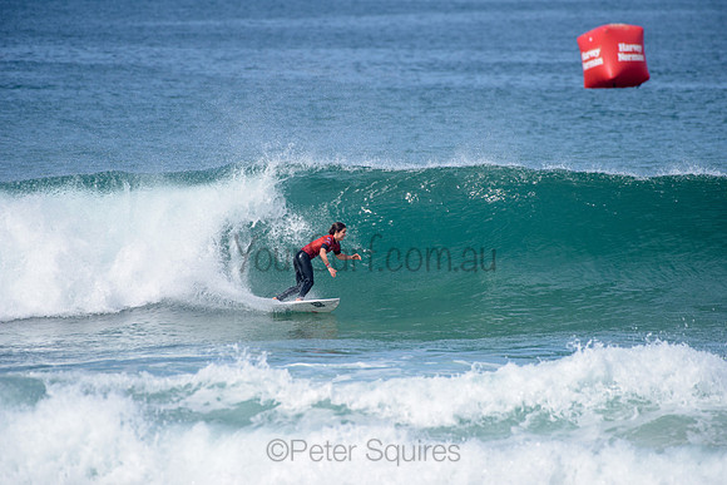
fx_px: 10099
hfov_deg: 4.1
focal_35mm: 500
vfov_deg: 2.8
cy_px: 242
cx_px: 364
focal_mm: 500
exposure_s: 1/2500
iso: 250
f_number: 6.3
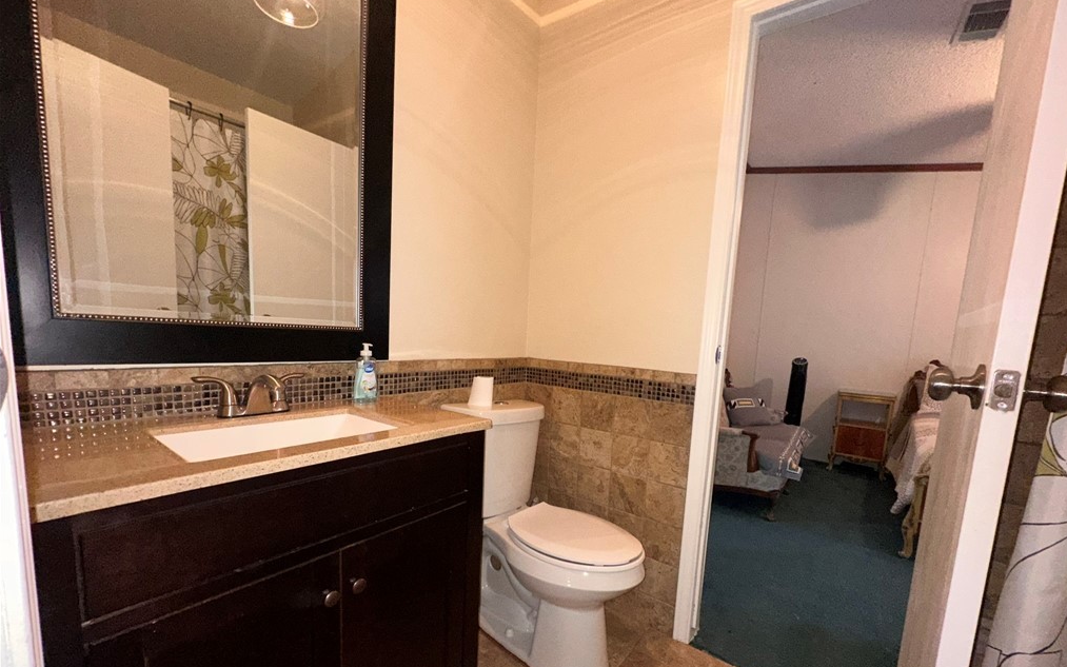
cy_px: 388
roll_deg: -3.7
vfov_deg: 74.2
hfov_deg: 101.5
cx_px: 538
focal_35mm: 15
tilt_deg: -7.8
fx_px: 436
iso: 250
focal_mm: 2.22
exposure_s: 1/60
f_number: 2.2
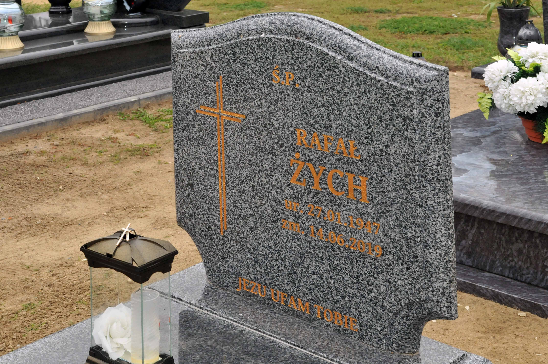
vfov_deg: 22.6
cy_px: 182
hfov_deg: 33.4
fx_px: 912
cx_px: 274
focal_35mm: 60
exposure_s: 1/250
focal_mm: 40
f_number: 9
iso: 800
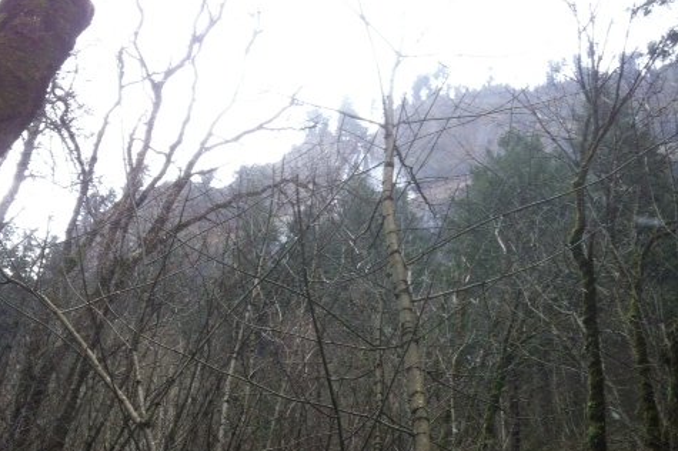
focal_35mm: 49
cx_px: 314
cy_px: 287
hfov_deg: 40.3
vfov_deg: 27.4
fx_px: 922
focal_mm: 3.85
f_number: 2.8
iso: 80
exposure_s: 1/154
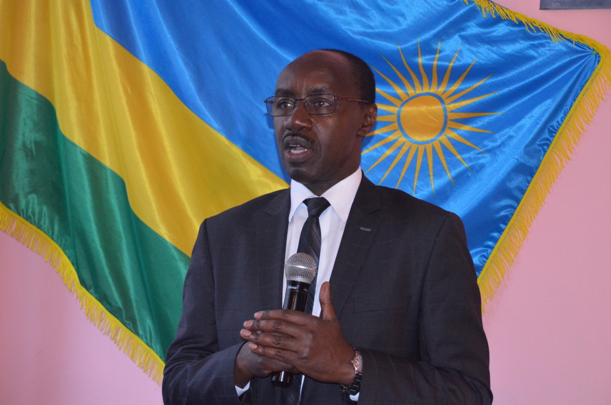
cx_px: 306
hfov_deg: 23.4
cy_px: 202
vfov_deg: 15.6
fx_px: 1474
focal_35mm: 87
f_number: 5
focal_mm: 58
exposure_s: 1/60
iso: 3200
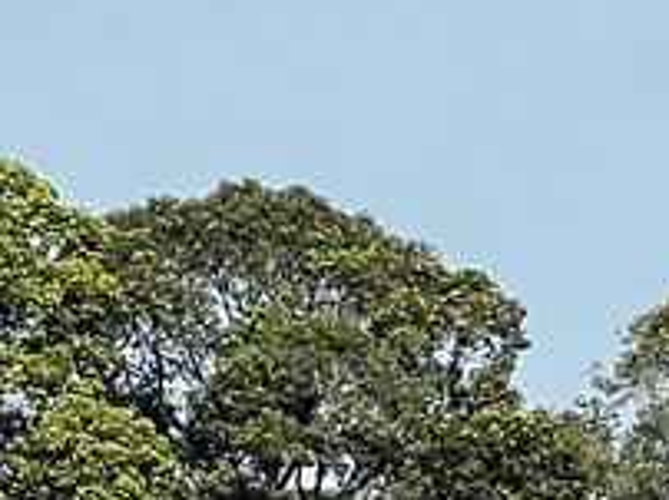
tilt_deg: +3.1
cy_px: 861
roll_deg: +0.9
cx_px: 2063
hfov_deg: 3.2
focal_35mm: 610
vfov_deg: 2.4
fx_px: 11775
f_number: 2.8
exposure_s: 1/657
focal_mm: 9
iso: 32
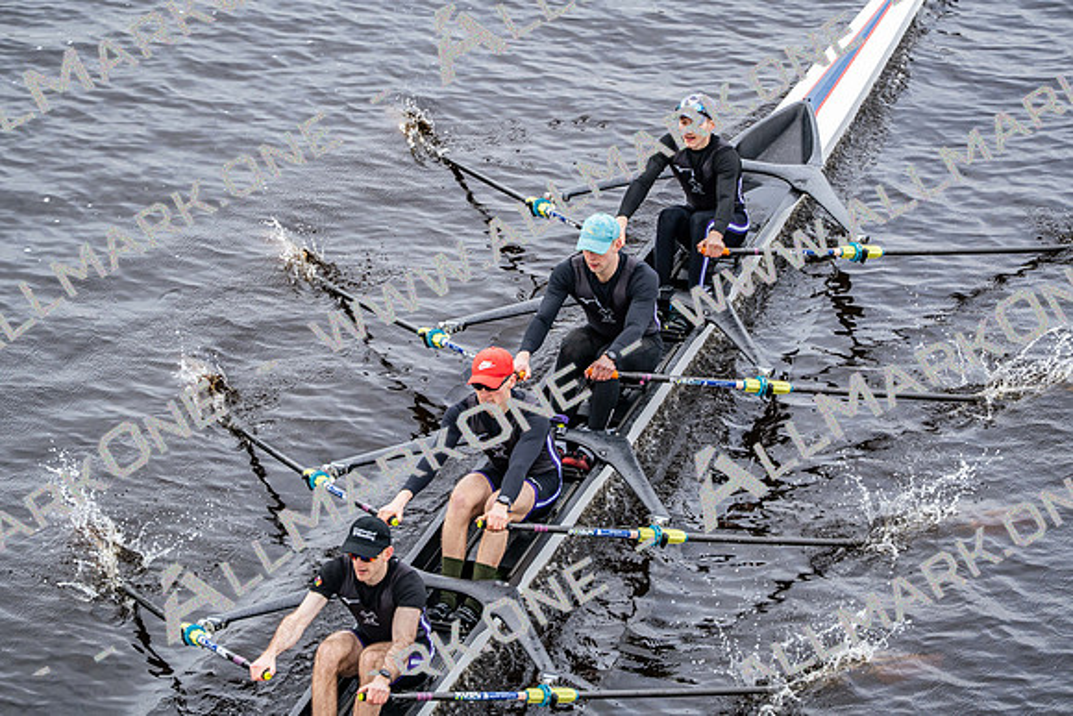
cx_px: 536
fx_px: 5783
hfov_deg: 10.6
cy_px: 358
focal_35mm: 194
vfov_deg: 7.1
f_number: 2.8
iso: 640
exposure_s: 1/2000
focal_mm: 194
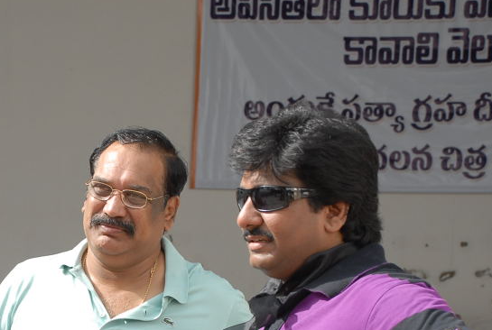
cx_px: 94
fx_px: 1698
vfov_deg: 11.0
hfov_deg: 16.4
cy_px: 298
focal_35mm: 124
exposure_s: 1/250
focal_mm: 44
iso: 200
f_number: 5.6
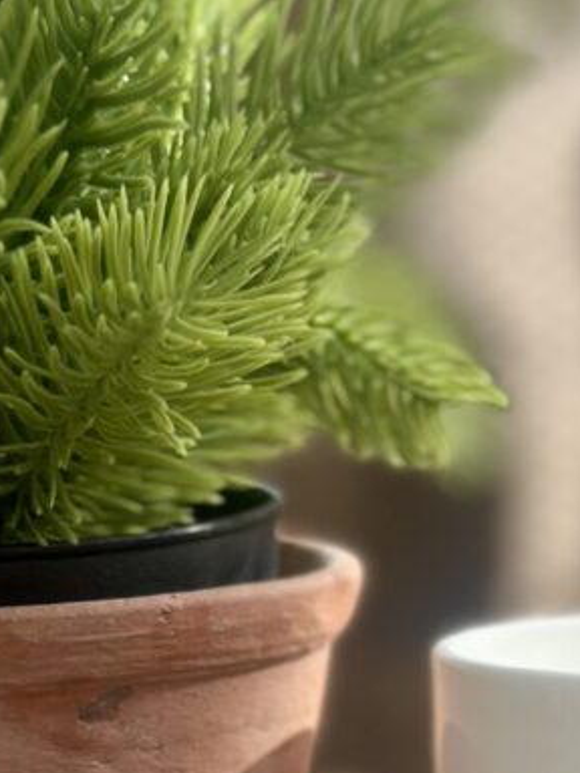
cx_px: 751
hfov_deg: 11.3
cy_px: 803
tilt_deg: -9.6
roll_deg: +0.1
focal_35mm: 128
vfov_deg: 15.1
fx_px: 2860
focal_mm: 6.86
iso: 100
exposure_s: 1/1992
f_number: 1.78
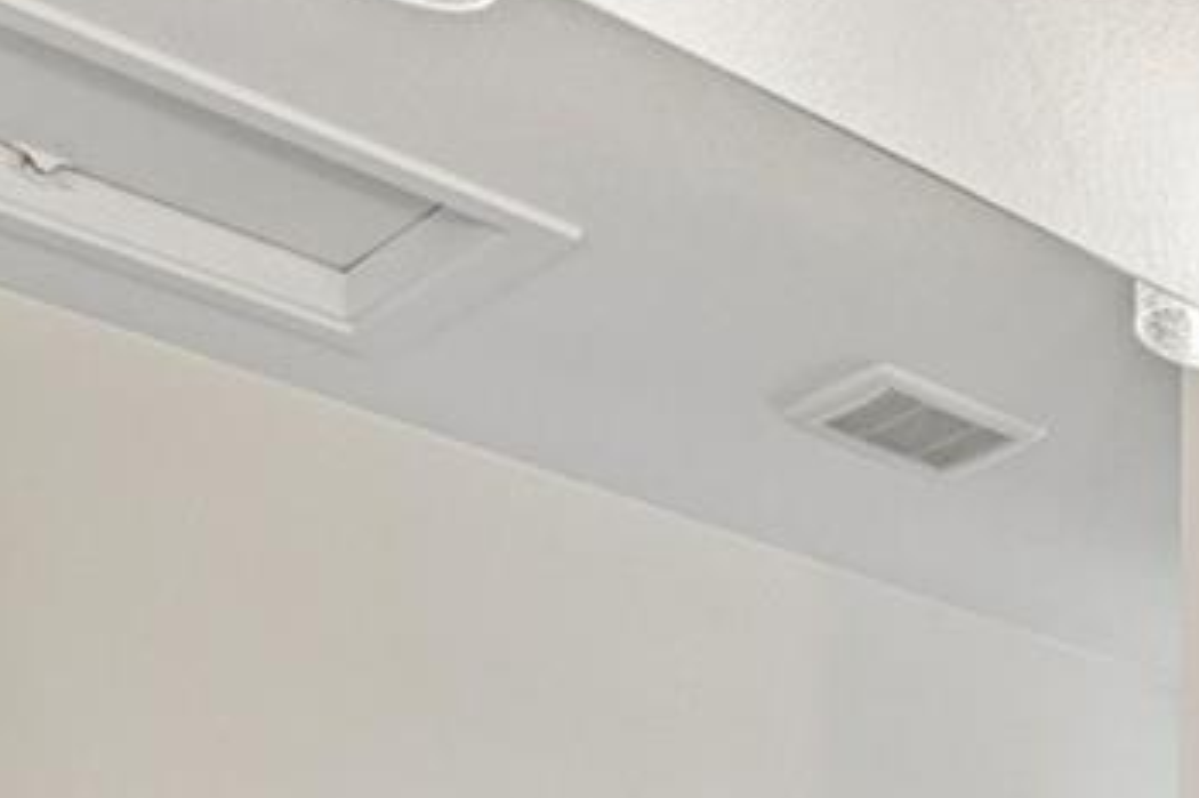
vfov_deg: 17.6
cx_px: 2018
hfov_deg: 22.4
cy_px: 1391
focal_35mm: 64
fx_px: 2130
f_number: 11
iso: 280
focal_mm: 14
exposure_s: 1/15
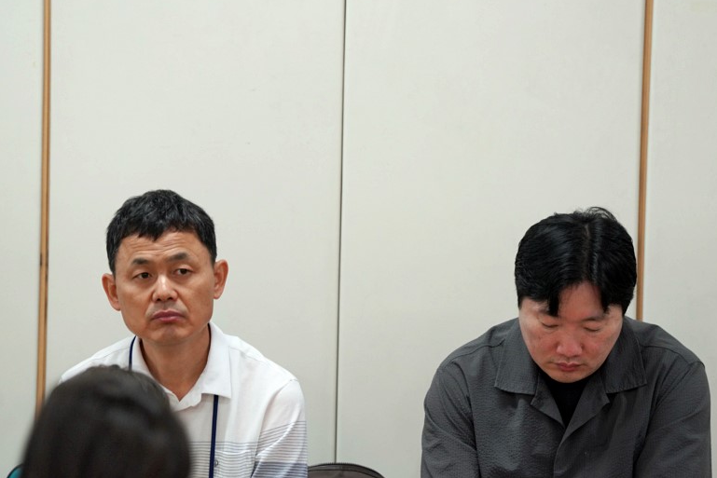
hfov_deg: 8.8
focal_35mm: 234
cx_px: 344
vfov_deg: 5.9
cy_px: 267
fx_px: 4661
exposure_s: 1/250
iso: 2500
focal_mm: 200
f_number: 4
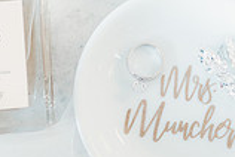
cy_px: 26
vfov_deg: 15.5
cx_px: 144
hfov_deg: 23.0
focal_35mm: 88
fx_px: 576
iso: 500
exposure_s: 1/160
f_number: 2.5
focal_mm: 24
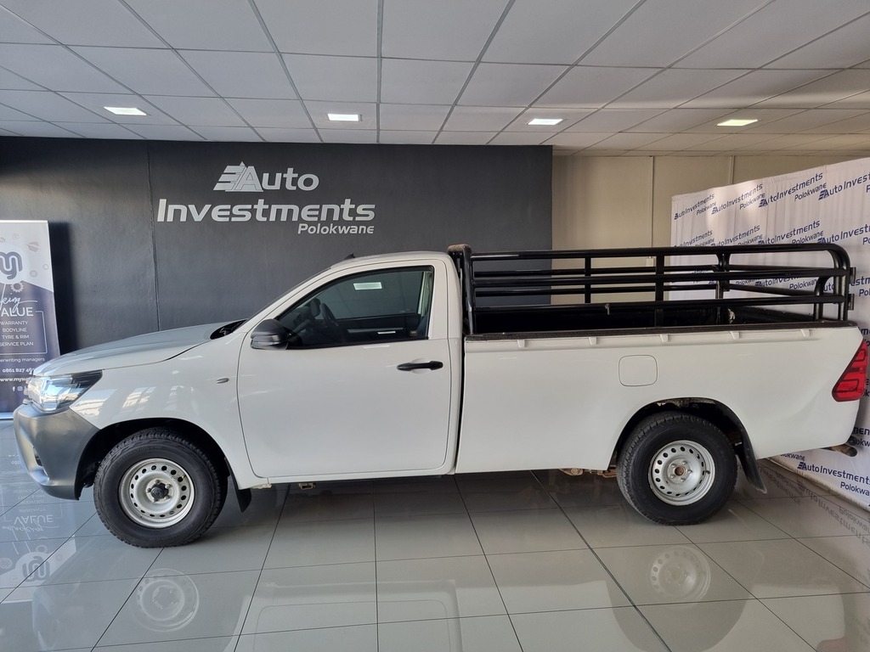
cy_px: 326
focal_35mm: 26
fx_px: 653
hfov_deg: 67.3
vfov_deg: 53.1
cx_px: 435
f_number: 1.8
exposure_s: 1/100
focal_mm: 5.4
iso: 64
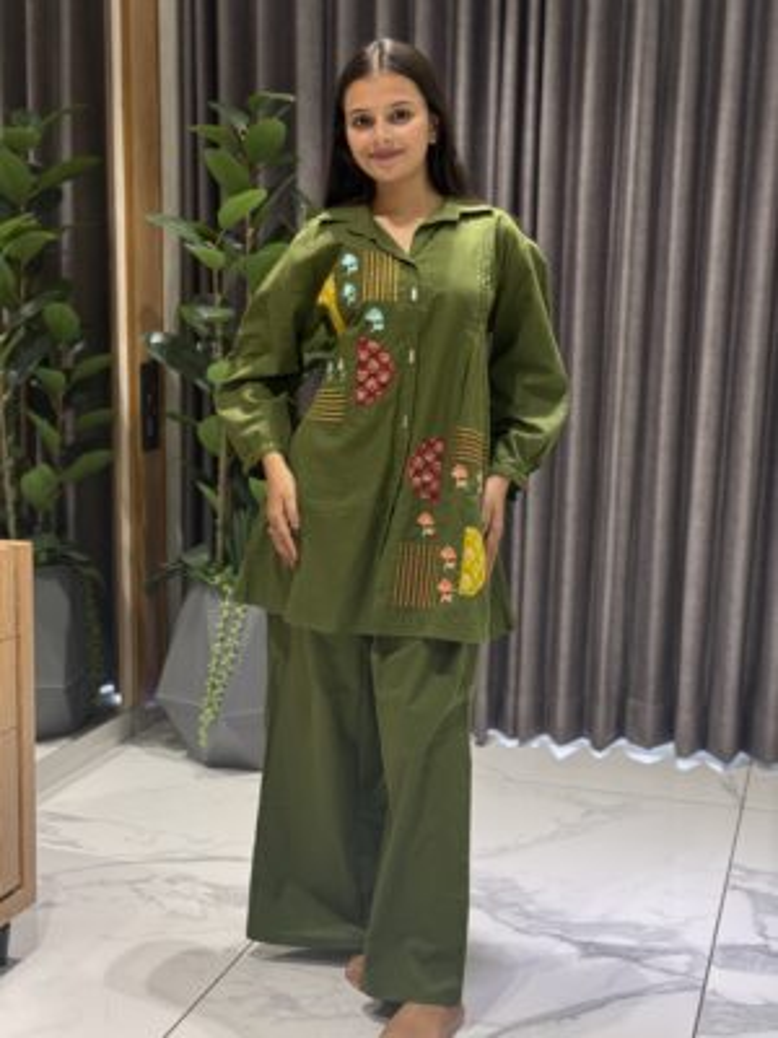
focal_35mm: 48
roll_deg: -1.5
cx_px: 389
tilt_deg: -8.5
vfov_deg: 39.7
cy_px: 519
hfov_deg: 30.3
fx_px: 1438
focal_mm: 6.76
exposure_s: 1/50
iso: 100
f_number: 1.78
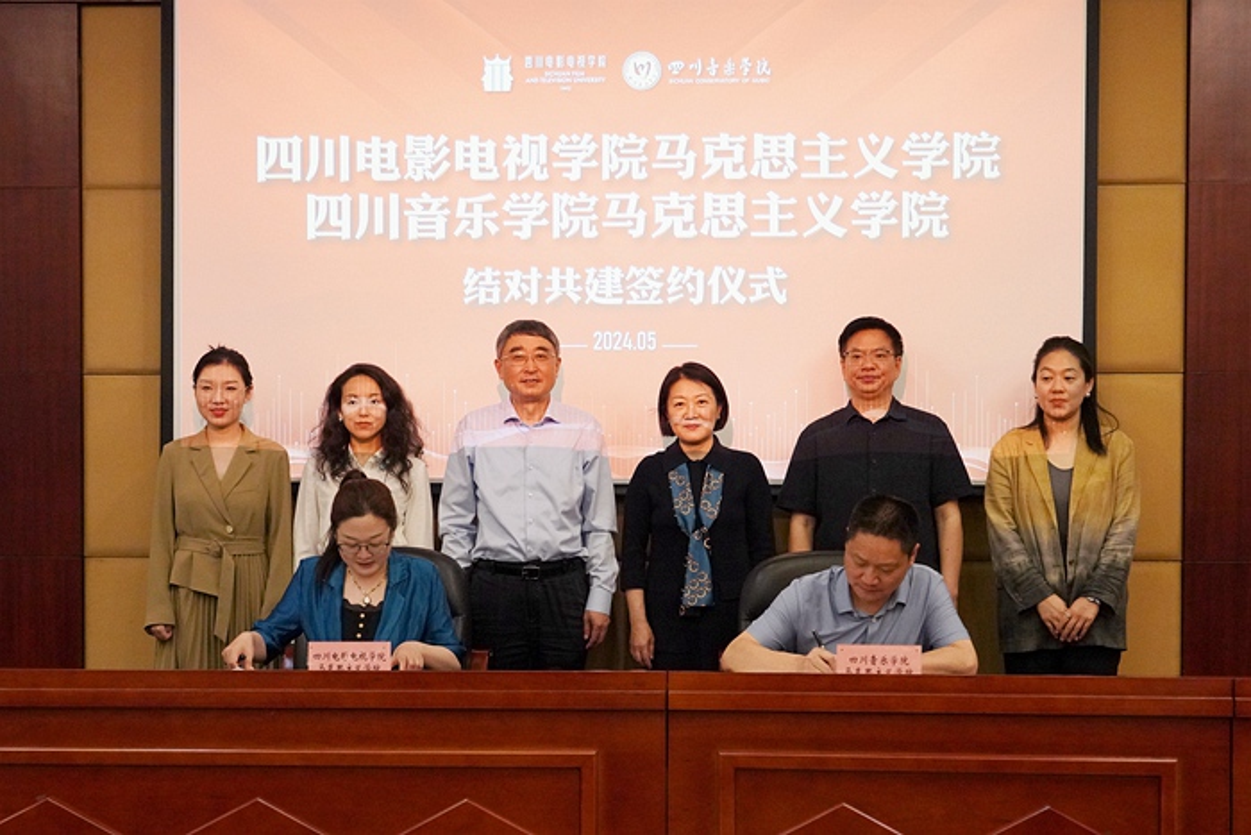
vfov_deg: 34.2
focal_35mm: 39
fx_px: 1355
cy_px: 418
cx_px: 626
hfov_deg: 49.5
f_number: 4.5
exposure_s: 1/200
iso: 4000
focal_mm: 39
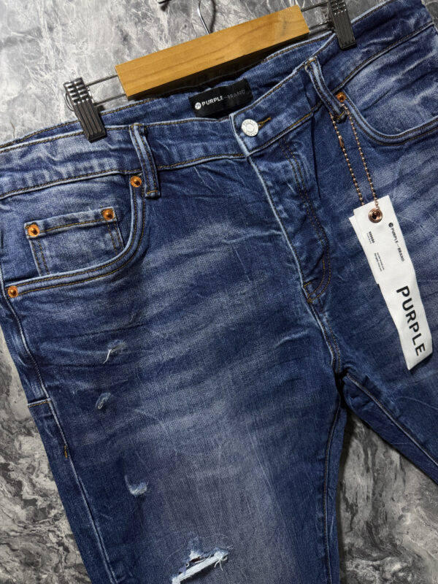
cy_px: 292
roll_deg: +22.1
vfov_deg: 71.6
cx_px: 219
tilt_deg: -8.7
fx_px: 405
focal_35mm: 24
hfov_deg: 56.8
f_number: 1.78
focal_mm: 6.76
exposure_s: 1/60
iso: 500
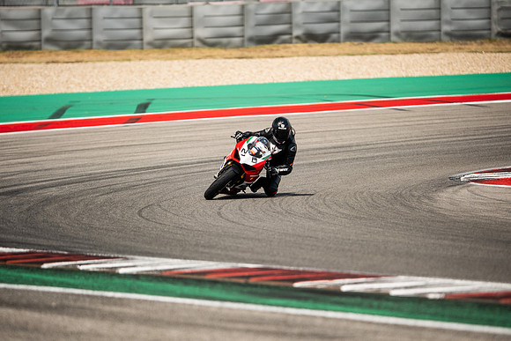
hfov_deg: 6.9
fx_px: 4259
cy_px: 170
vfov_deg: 4.6
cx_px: 256
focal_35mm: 300
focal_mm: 200
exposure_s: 1/5000
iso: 200
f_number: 2
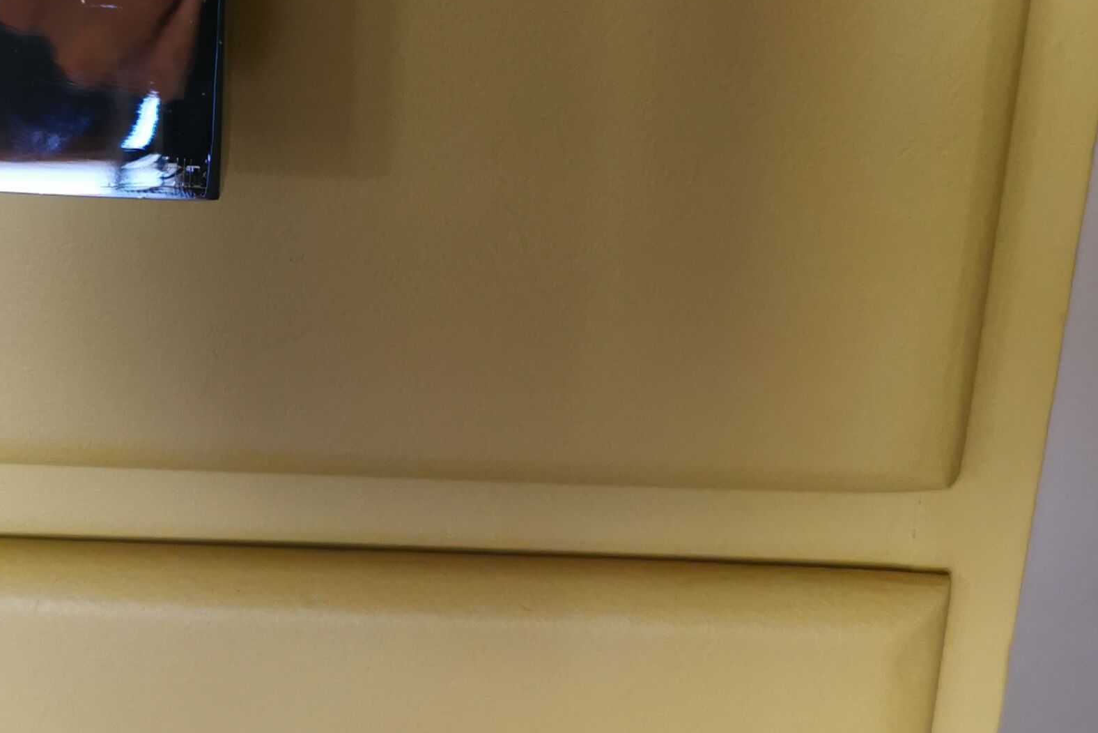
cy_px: -20
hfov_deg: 30.8
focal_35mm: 65
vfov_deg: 20.2
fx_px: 1983
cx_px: 412
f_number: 1.6
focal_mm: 5.56
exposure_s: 1/50
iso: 200
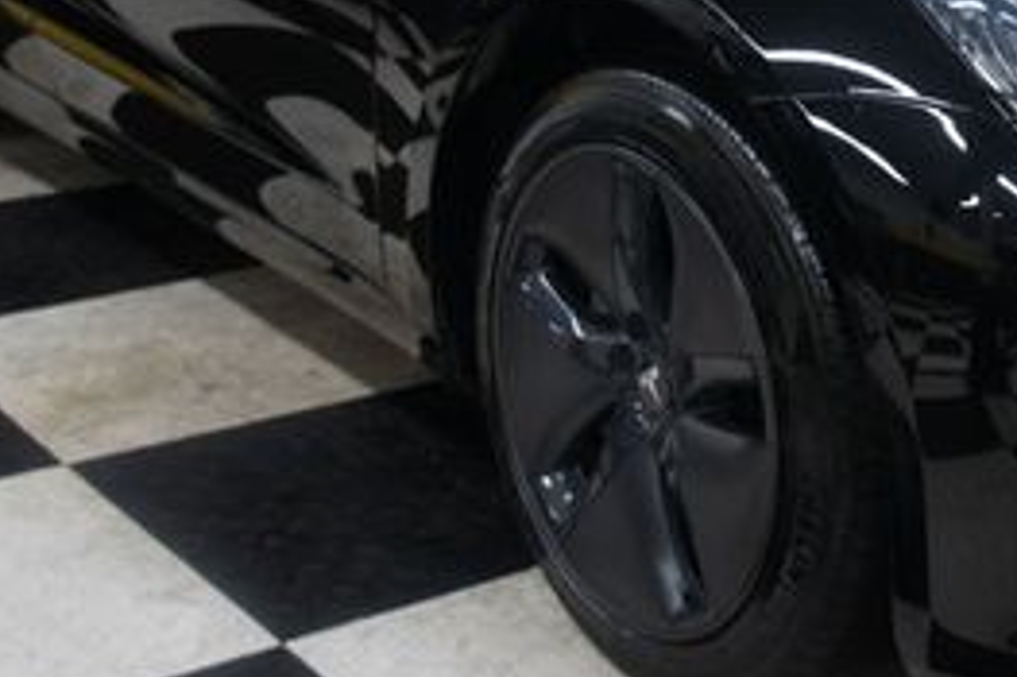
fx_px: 2061
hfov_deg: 26.9
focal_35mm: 73
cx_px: 889
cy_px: -4
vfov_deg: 18.2
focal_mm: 20
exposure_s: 1/30
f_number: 4
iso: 250
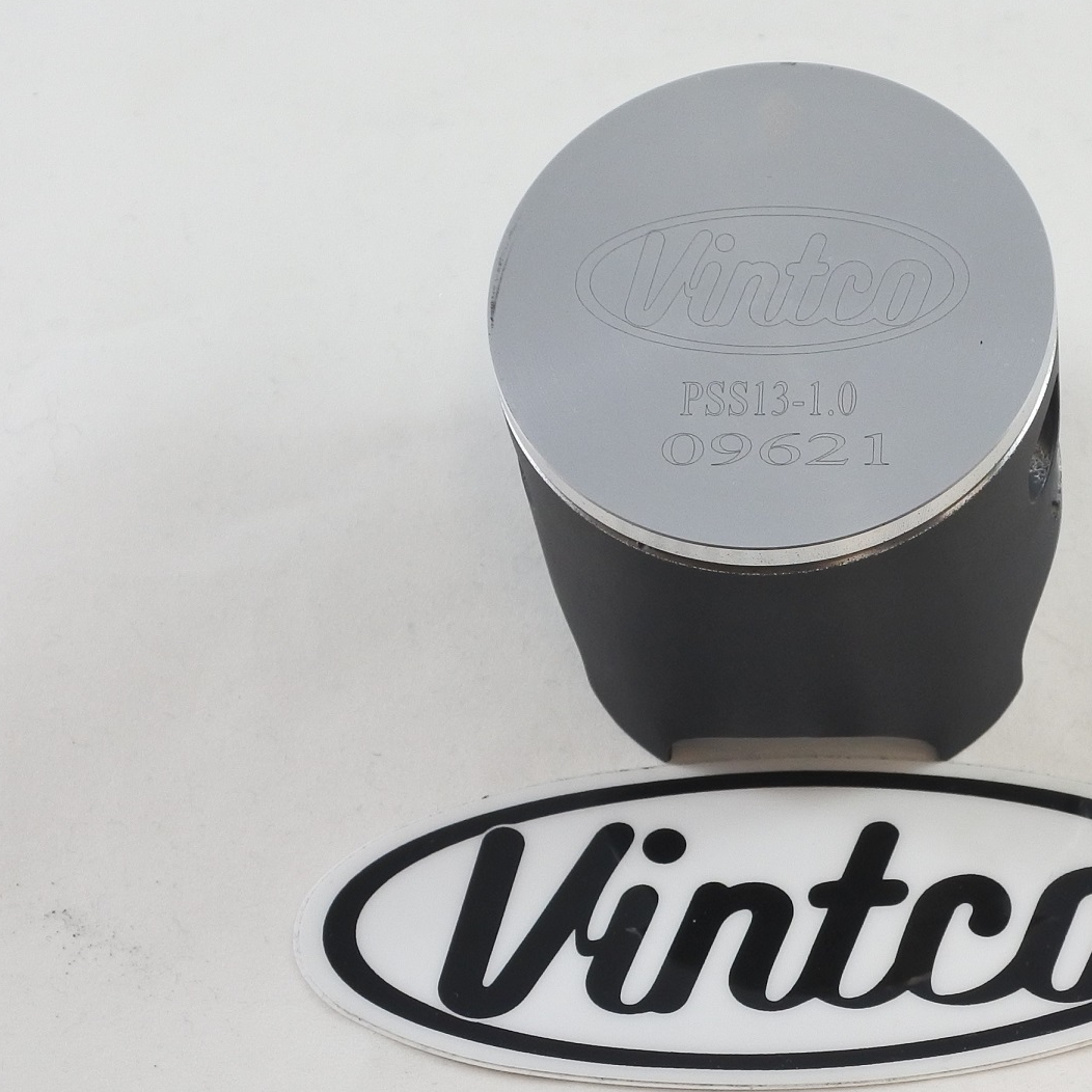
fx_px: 1713
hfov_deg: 34.8
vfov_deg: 35.4
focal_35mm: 48
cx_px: 773
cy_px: 543
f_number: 4
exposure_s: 1/160
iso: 400
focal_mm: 14
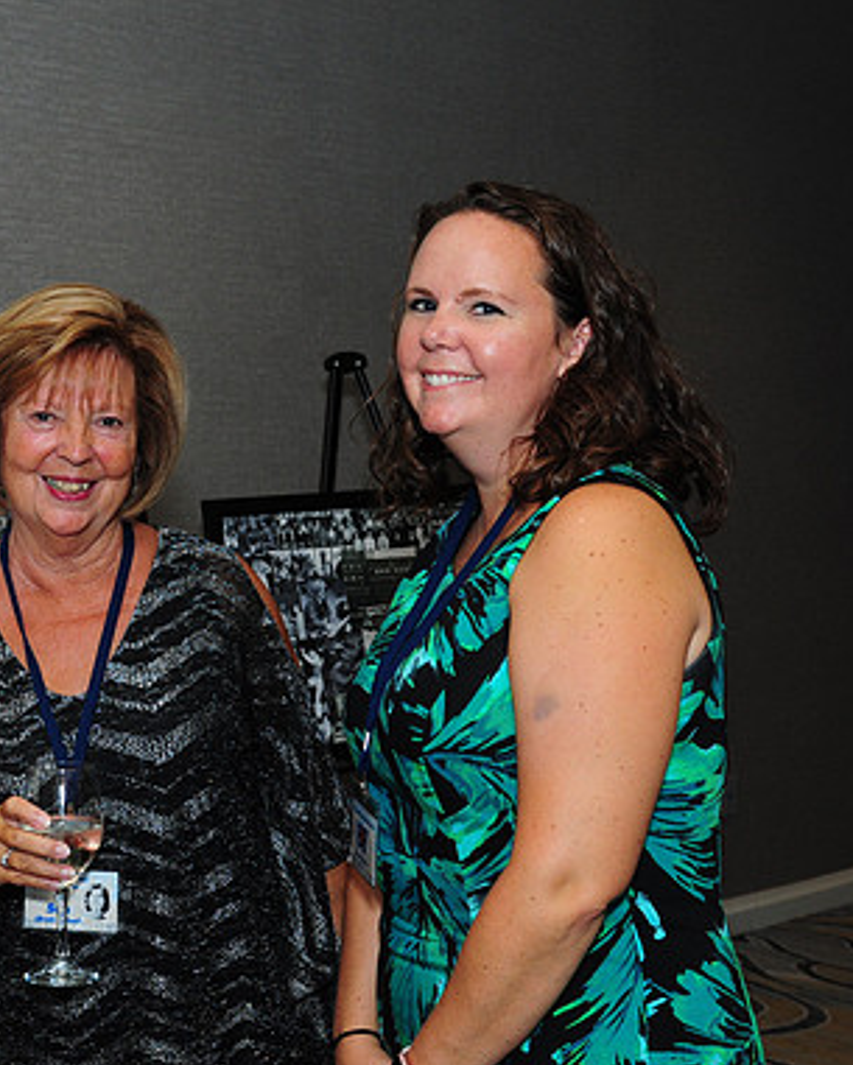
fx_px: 1820
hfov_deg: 25.8
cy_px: 535
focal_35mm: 58
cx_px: 151
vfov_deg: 32.6
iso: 500
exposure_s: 1/60
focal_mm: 27
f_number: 5
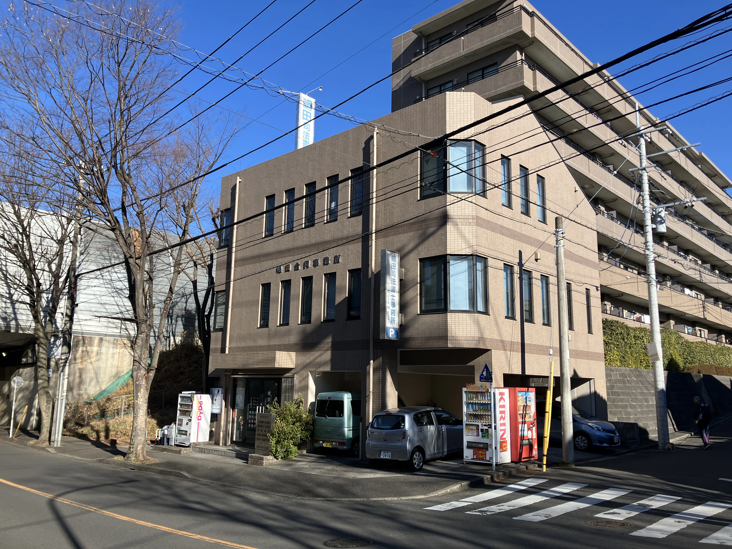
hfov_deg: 63.4
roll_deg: -0.3
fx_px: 592
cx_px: 366
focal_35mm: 28
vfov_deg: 49.7
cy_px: 274
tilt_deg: +11.0
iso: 32
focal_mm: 3.99
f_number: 1.8
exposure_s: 1/1389
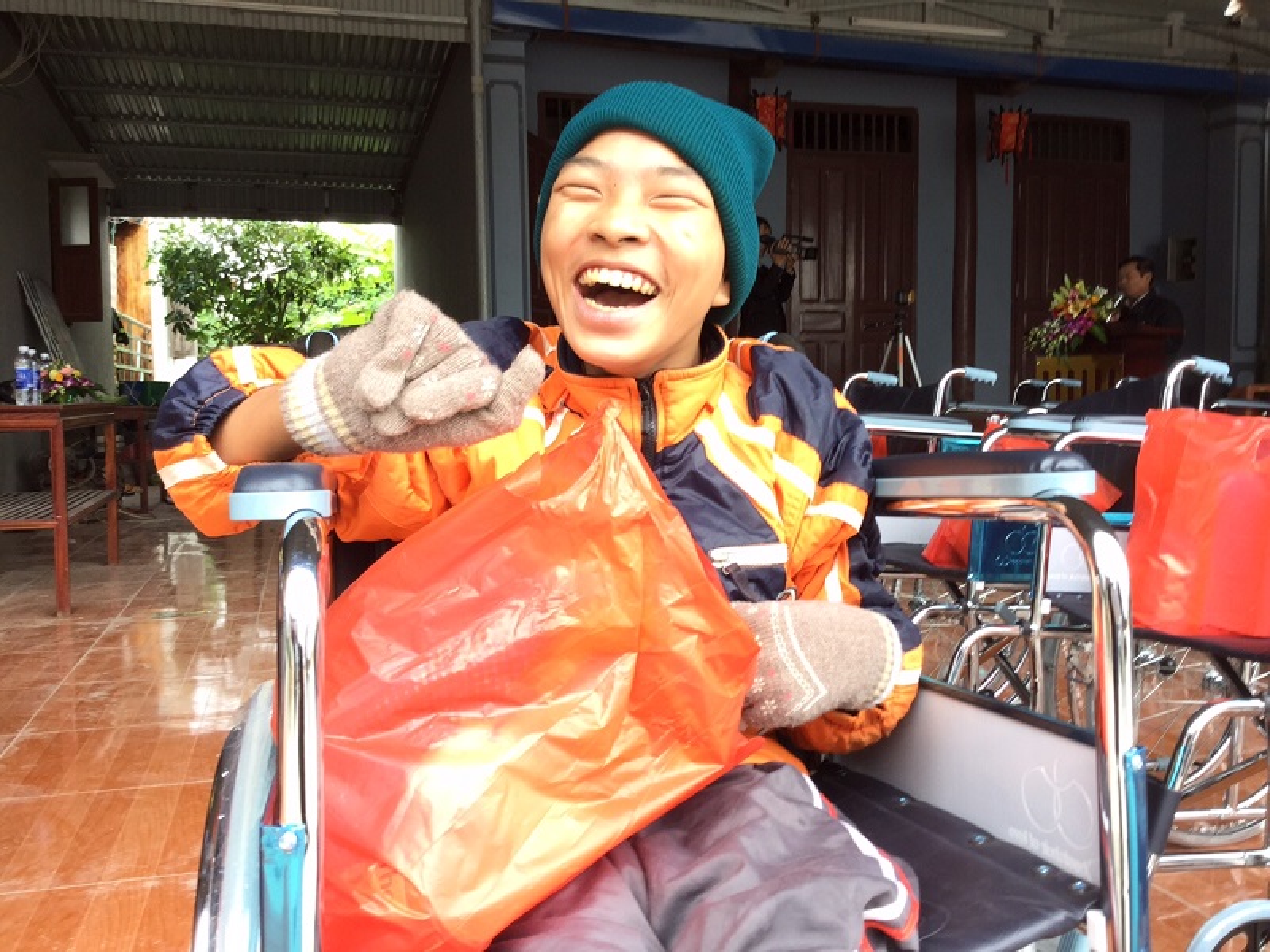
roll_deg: -0.2
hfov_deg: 58.4
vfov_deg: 45.4
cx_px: 635
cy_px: 476
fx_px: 1137
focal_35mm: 31
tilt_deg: -5.0
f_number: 2.4
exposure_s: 1/60
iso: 25
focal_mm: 3.3
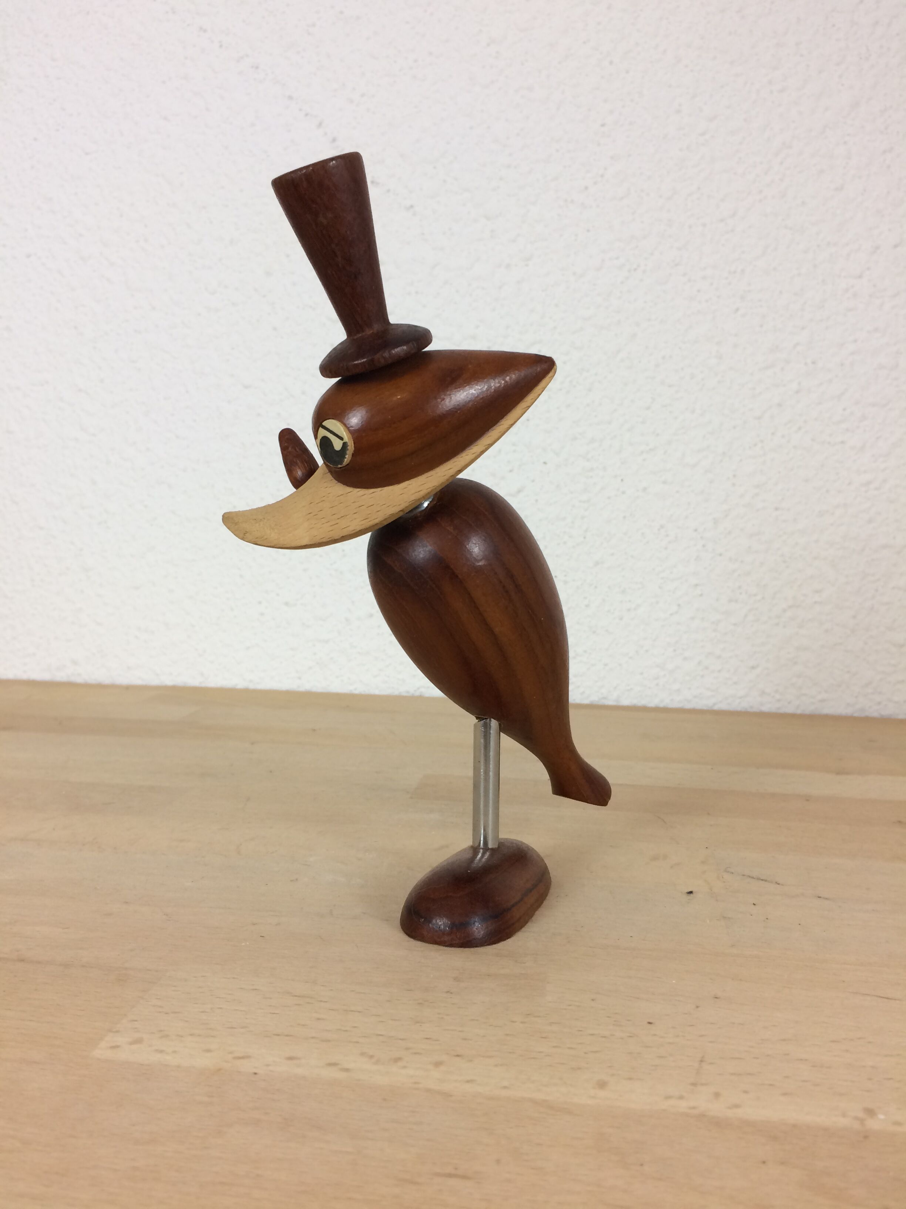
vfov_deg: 61.7
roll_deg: +0.2
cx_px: 453
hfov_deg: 48.2
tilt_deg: -6.4
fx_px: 1012
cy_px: 604
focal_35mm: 29
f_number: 2.2
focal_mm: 4.15
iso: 32
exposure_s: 1/33
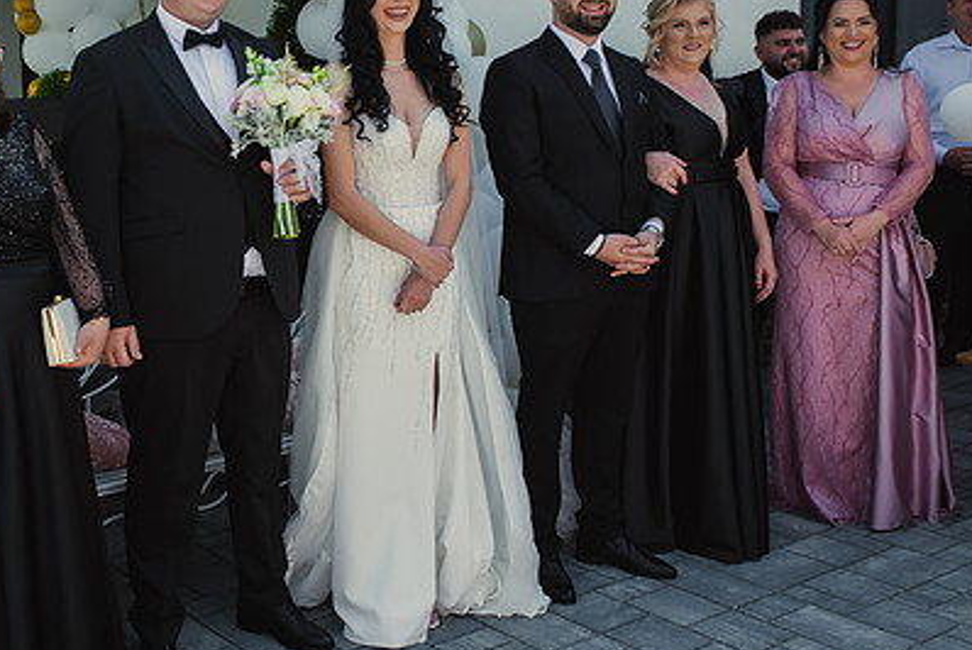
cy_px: 261
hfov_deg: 38.3
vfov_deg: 27.0
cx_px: 212
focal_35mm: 50
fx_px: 1351
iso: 200
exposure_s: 1/160
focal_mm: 31
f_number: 6.3
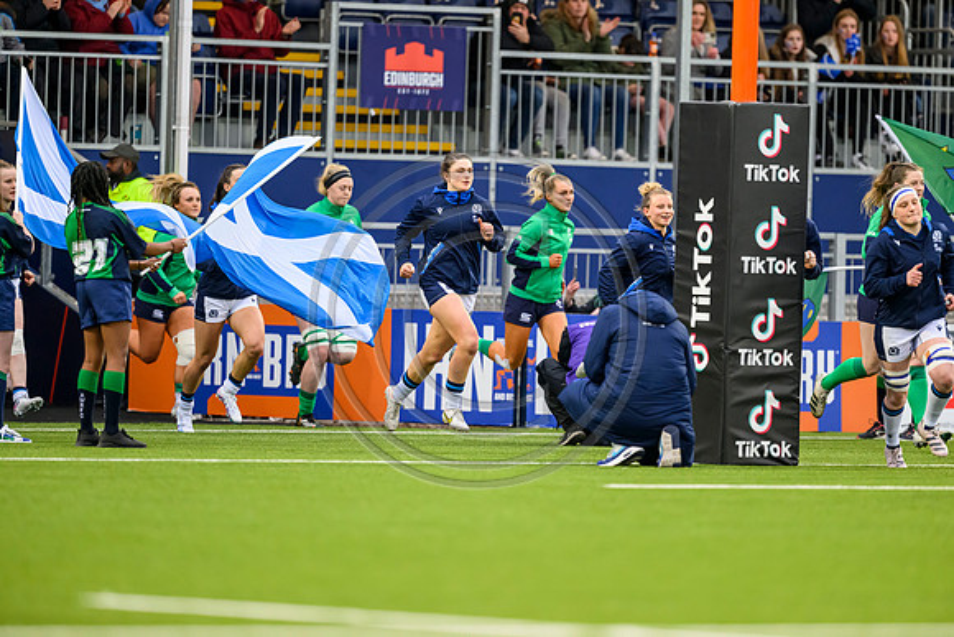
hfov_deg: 5.2
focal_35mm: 400
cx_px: 477
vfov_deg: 3.4
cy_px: 318
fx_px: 10602
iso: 4000
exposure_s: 1/1600
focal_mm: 400
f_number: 3.2
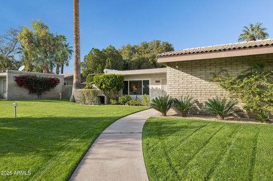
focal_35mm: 23
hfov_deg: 76.1
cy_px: 90
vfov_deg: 55.1
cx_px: 136
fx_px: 174
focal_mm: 23
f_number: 8
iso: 400
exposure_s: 1/500
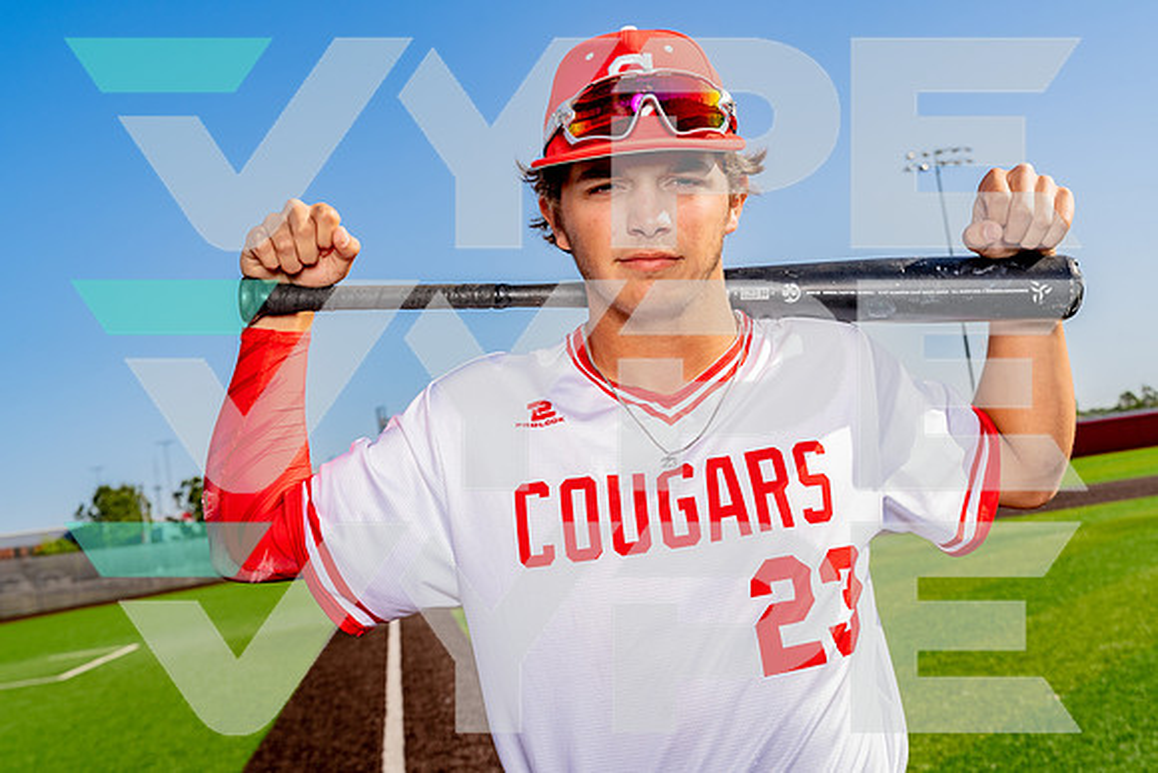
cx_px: 579
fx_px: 1480
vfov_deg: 29.3
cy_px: 386
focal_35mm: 46
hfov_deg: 42.7
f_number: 8
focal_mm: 46
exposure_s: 1/250
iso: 100
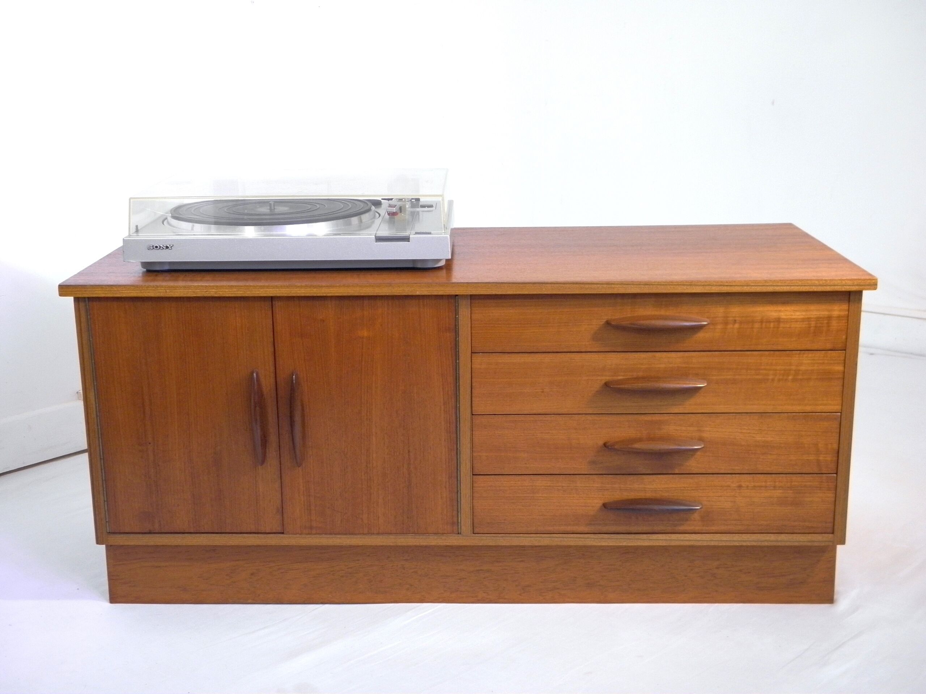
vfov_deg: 32.9
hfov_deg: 42.9
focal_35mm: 44
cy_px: 347
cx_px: 463
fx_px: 1177
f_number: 3.9
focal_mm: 7.9
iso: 200
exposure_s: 1/15
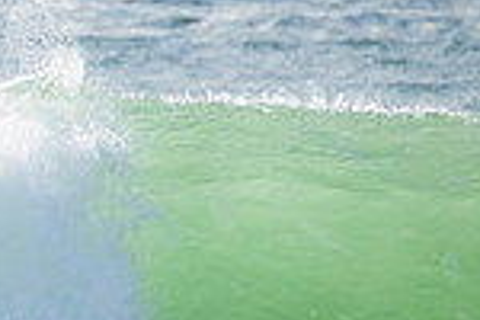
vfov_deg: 0.4
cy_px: 309
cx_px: -429
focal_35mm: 3090
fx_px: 41197
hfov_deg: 0.7
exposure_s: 1/2000
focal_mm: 800
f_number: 11
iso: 1000
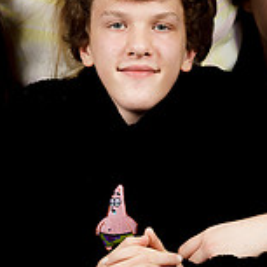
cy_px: 36
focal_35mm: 195
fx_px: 1702
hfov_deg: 9.0
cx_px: 110
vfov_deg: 8.9
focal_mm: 55
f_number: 4
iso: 100
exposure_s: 1/80
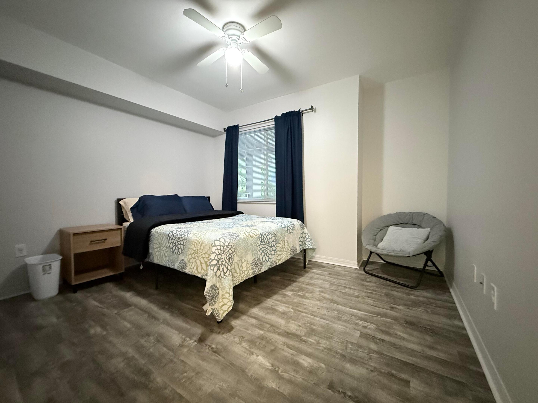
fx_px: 218
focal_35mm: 14
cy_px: 202
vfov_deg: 85.7
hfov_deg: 102.1
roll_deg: -0.2
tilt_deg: -2.0
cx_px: 269
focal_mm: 2.22
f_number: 2.2
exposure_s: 1/42
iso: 1250
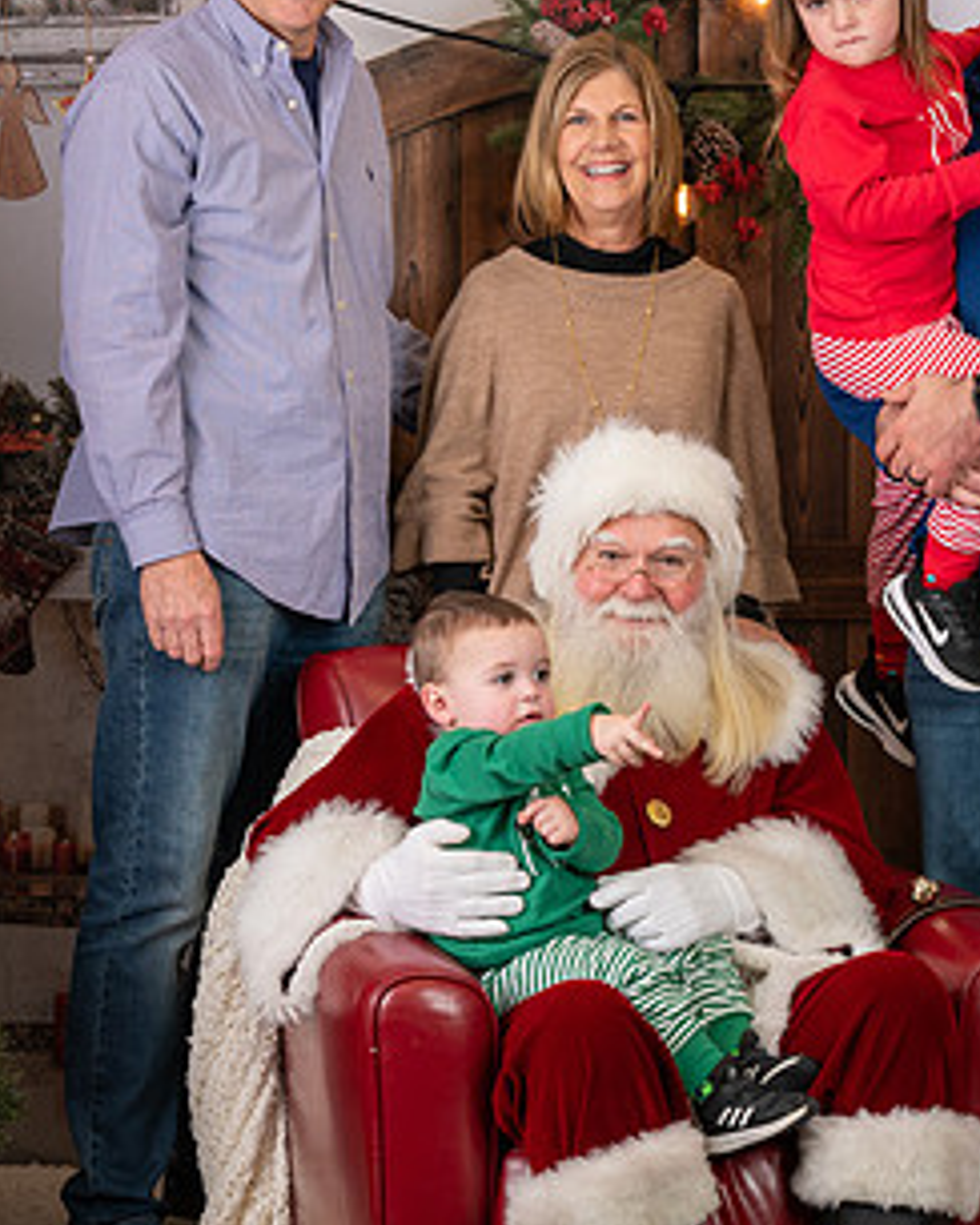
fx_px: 3771
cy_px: 430
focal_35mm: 104
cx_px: 477
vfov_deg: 18.4
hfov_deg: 14.8
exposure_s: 1/100
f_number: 8
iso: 100
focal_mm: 50
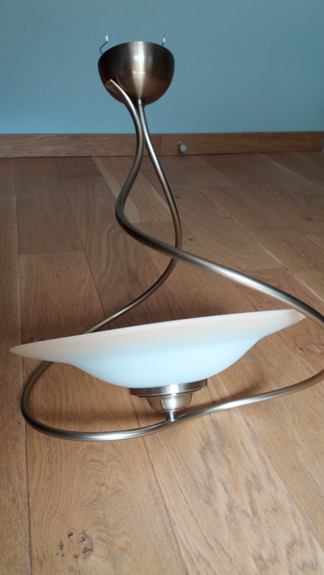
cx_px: 165
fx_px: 473
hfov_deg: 37.8
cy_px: 289
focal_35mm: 31
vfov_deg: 62.6
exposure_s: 1/30
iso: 100
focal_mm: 3.7
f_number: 1.9
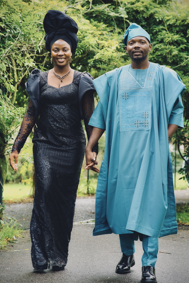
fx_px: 819
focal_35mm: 104
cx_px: 98
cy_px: 139
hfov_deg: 13.2
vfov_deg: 19.6
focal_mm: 85
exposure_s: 1/125
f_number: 4
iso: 100
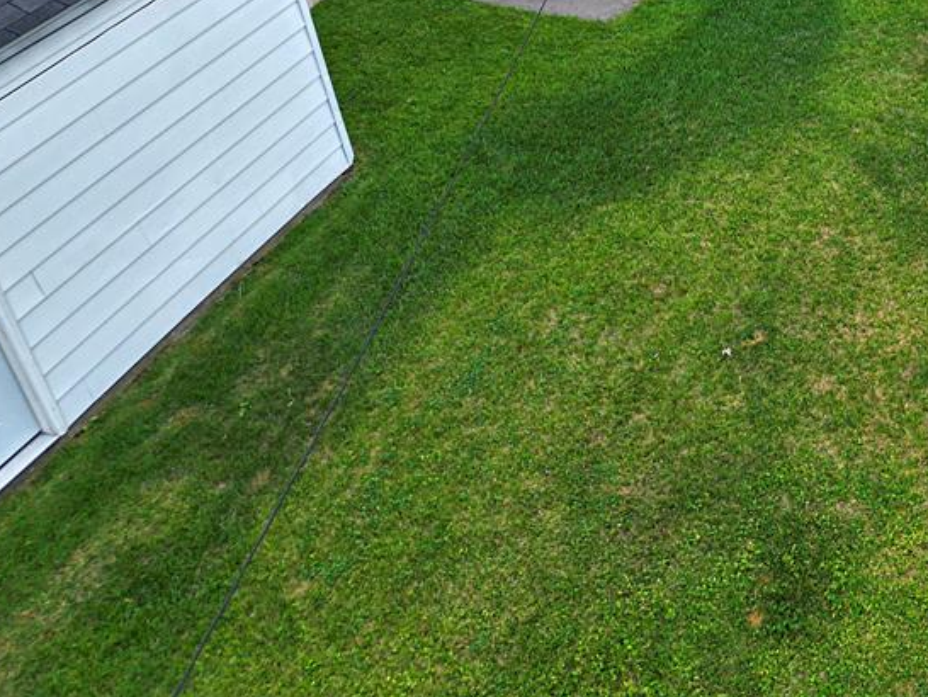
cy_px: 46
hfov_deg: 38.9
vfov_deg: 30.5
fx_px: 1207
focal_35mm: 45
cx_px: 850
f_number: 1.7
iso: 130
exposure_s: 1/725
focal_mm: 6.7
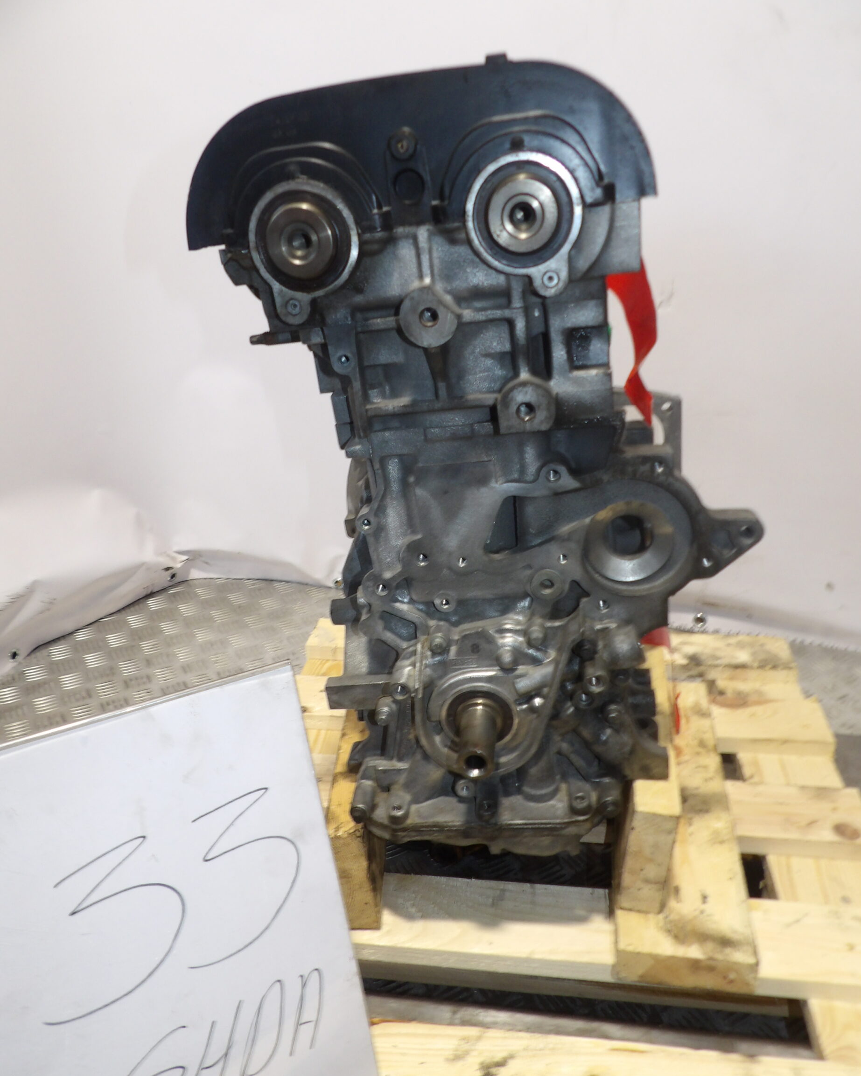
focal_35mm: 26
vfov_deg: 66.0
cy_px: 555
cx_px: 441
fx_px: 828
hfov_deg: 54.9
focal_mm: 4.3
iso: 160
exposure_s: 1/33
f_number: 2.8
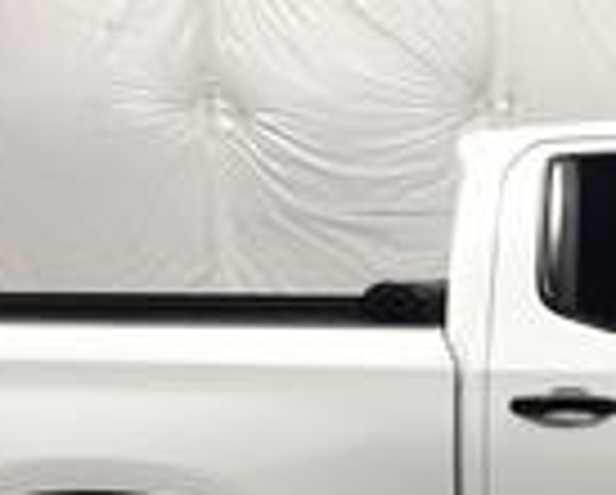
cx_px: 832
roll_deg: +1.6
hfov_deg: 13.9
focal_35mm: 132
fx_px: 2410
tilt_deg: -6.5
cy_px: 468
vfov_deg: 11.6
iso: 50
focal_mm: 4.15
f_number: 2.2
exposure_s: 1/30
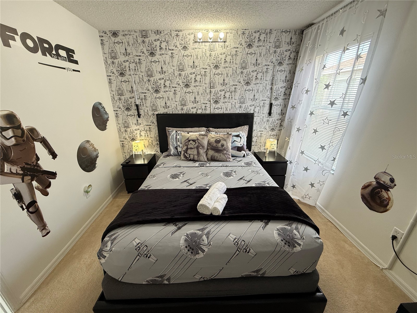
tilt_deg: -20.0
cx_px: 208
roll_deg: +0.9
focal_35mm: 14
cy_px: 156
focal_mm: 2.22
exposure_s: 1/120
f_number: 2.2
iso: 160
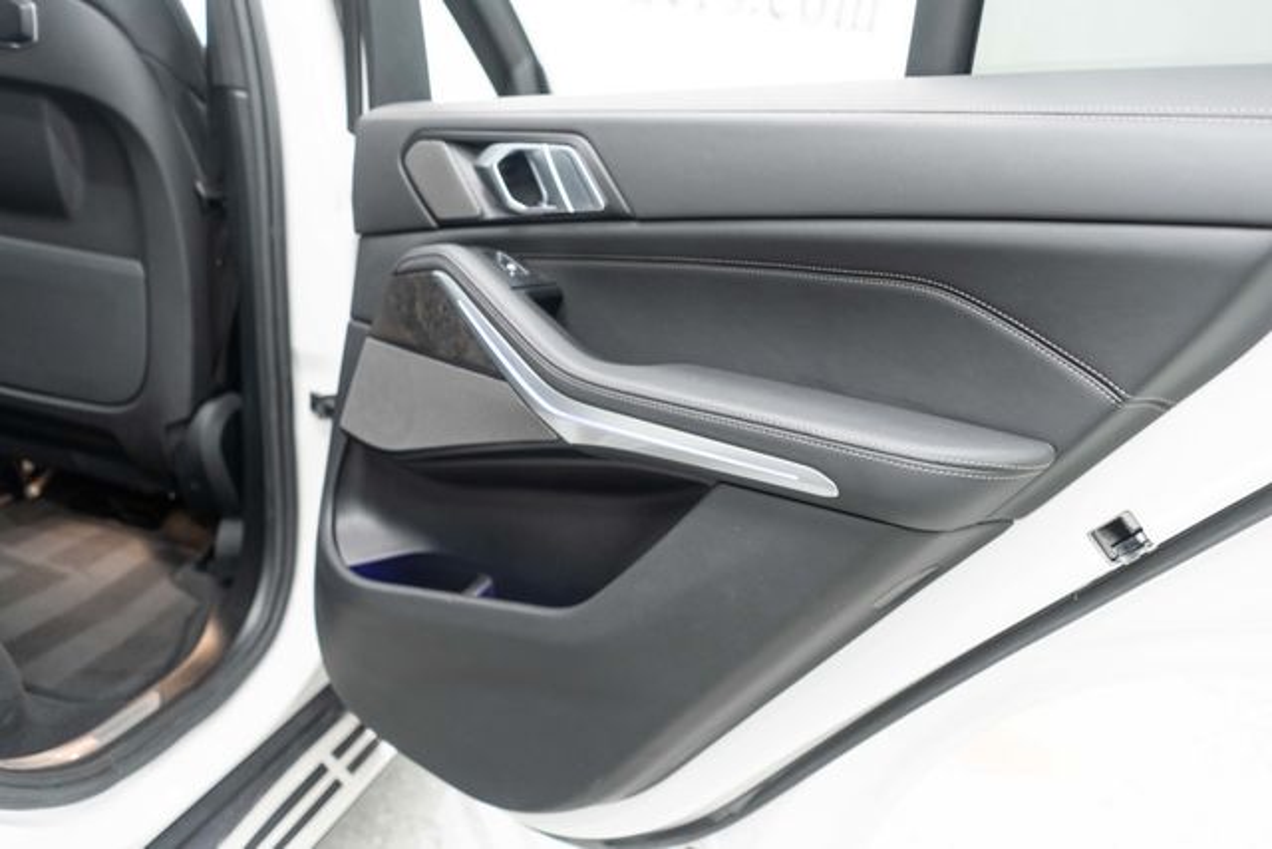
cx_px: 636
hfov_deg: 65.5
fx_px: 989
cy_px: 424
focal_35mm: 28
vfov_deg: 46.4
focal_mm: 28
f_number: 3.2
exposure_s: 1/40
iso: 1250
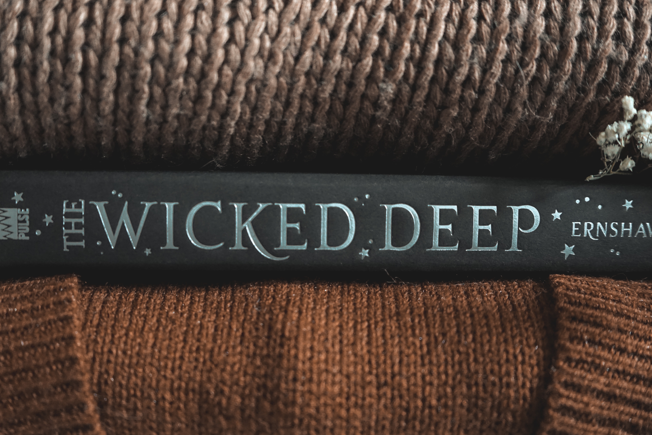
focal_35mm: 37
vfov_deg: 35.9
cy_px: 216
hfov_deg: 51.9
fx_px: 670
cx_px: 314
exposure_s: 1/50
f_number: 4
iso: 6400
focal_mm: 33
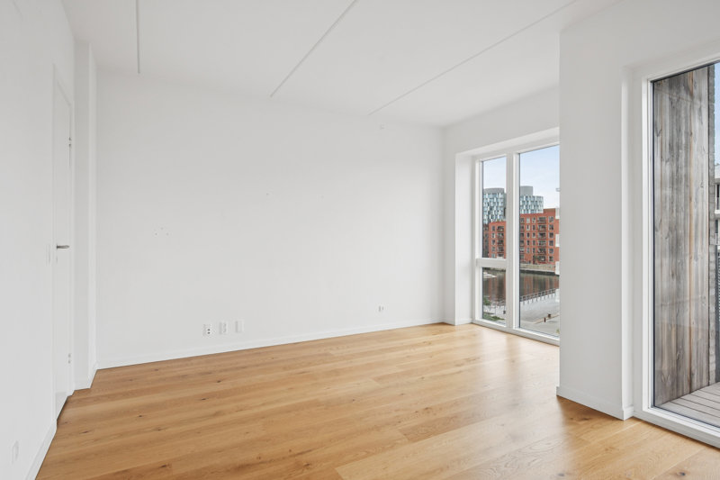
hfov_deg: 86.9
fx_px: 380
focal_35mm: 19
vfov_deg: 64.5
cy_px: 240
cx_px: 360
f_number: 7.1
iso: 400
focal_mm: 19
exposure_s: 1/125
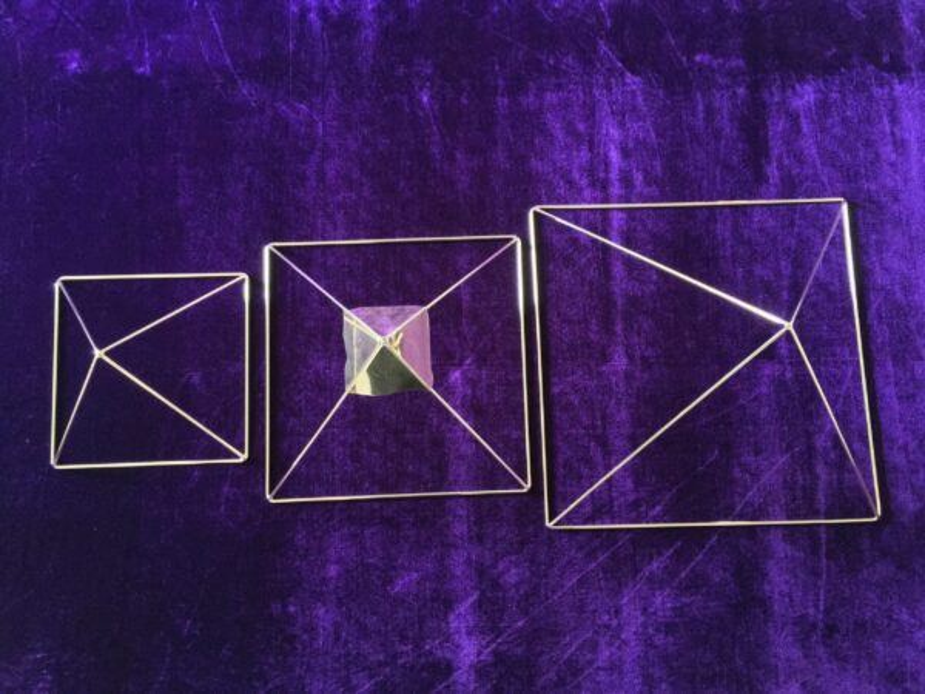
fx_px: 775
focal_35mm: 29
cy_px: 347
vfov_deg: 48.2
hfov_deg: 61.7
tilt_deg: -83.5
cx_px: 462
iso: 400
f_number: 2.2
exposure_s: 1/17
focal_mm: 4.15
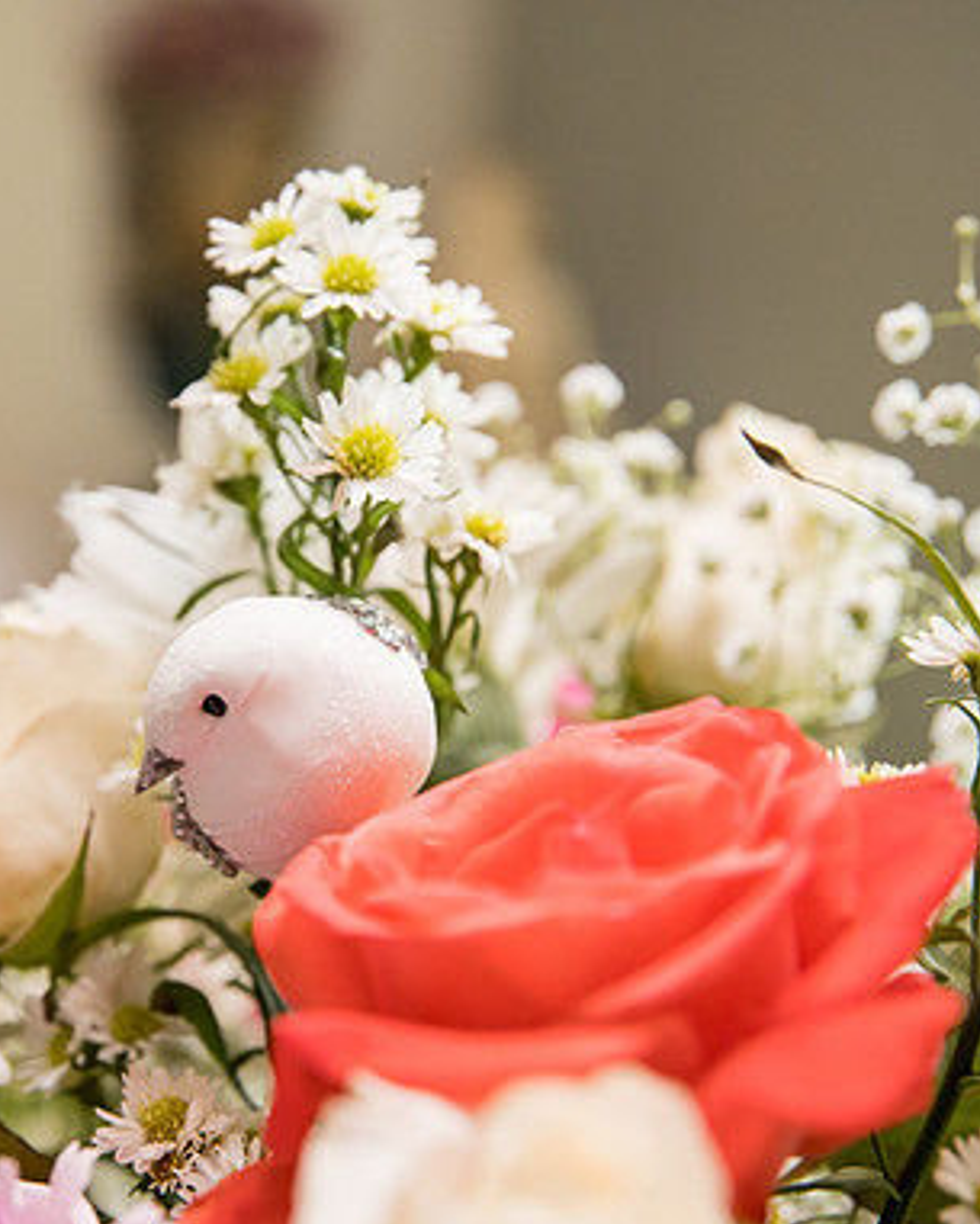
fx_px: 2899
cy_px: 618
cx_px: 257
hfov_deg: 19.1
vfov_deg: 23.8
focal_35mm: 80
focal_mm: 56
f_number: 3.5
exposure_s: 1/320
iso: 2500
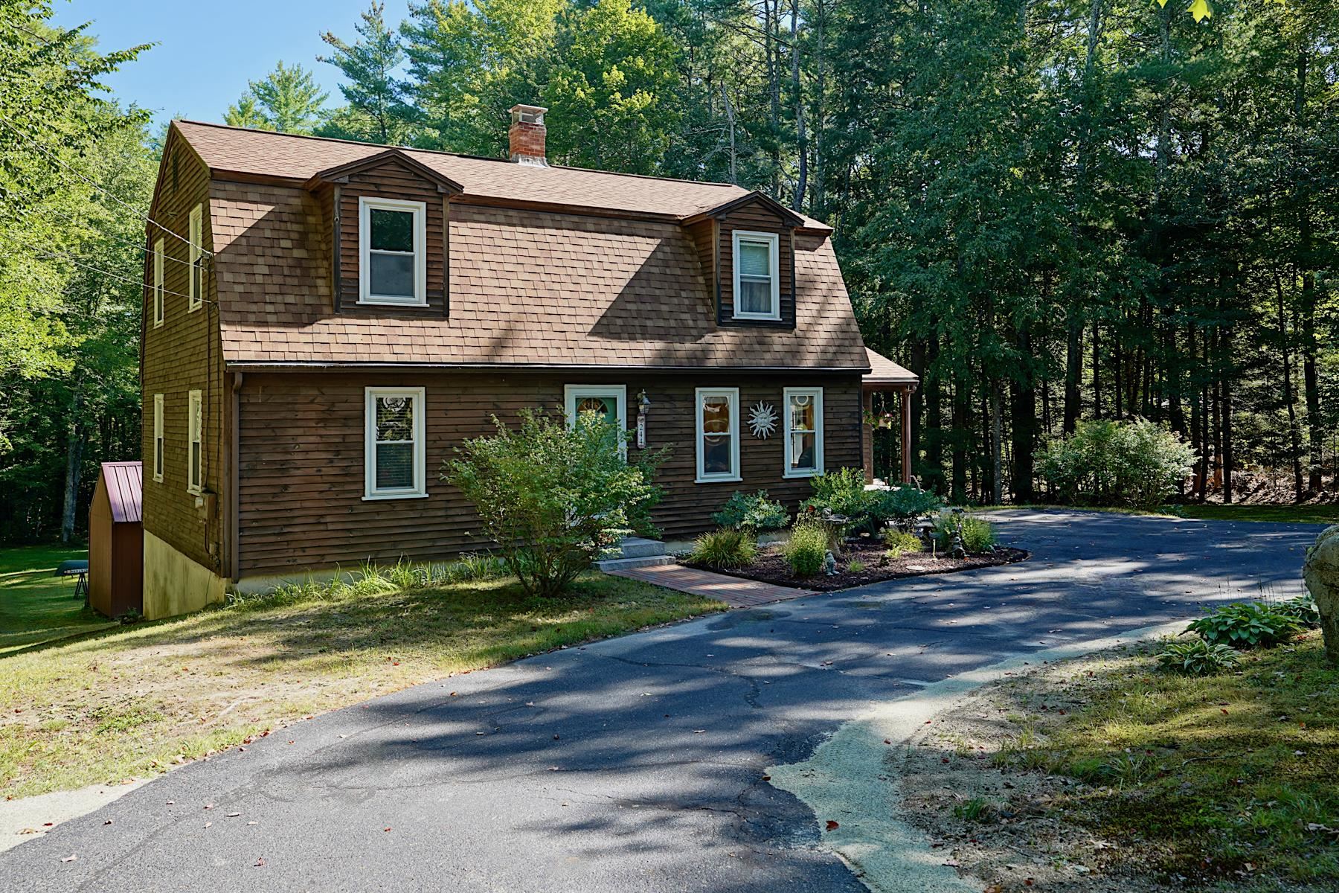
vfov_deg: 47.9
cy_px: 446
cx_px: 670
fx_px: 1004
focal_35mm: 27
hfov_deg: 67.4
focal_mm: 27
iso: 100
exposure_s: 1/100
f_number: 5.6
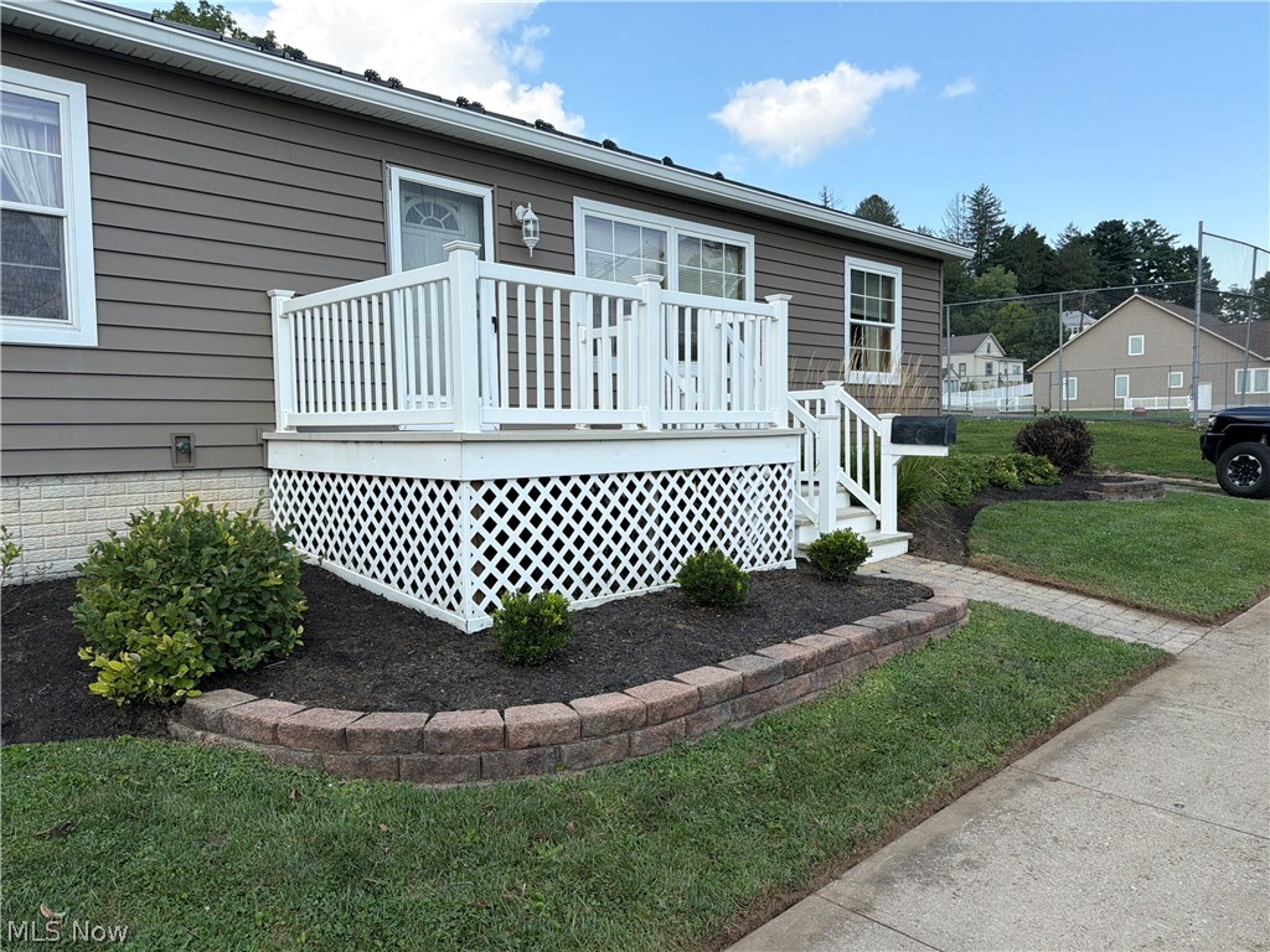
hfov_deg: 71.6
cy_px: 476
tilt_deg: -3.5
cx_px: 635
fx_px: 881
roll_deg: +0.9
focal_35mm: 24
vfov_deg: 56.8
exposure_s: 1/3425
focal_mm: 6.76
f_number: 1.78
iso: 80
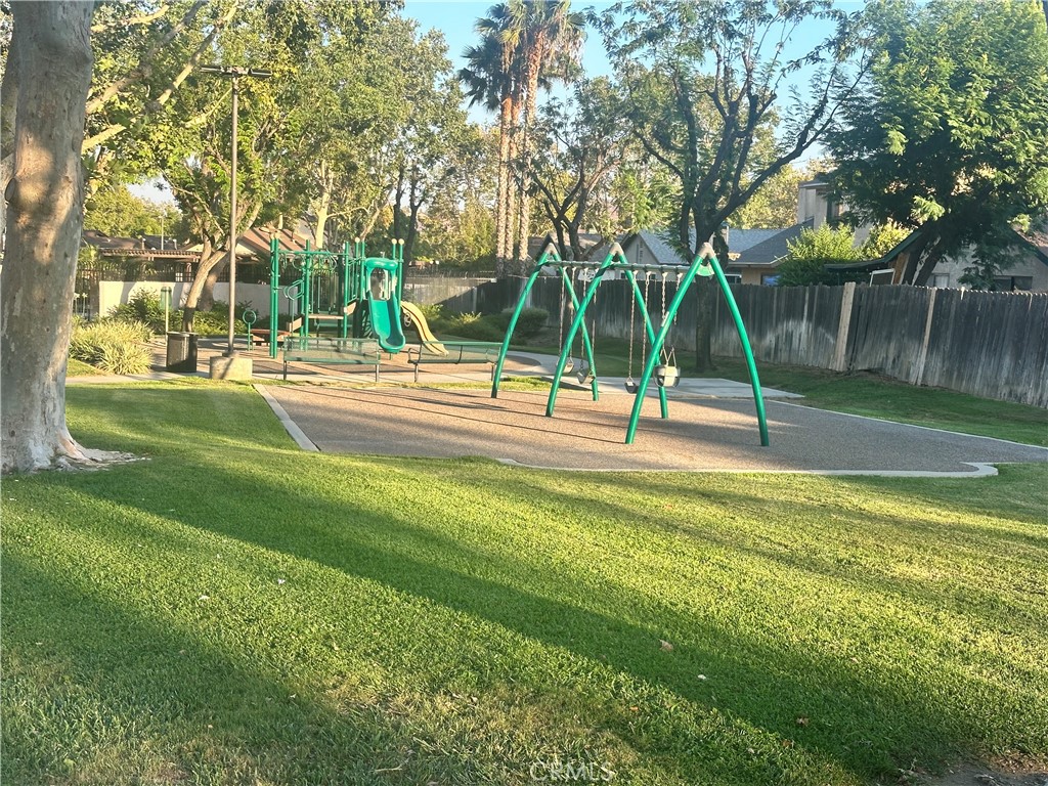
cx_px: 524
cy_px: 393
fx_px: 1453
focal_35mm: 48
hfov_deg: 39.7
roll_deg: -2.1
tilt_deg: -4.7
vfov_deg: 30.3
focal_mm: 6.86
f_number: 1.78
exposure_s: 1/709
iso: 64
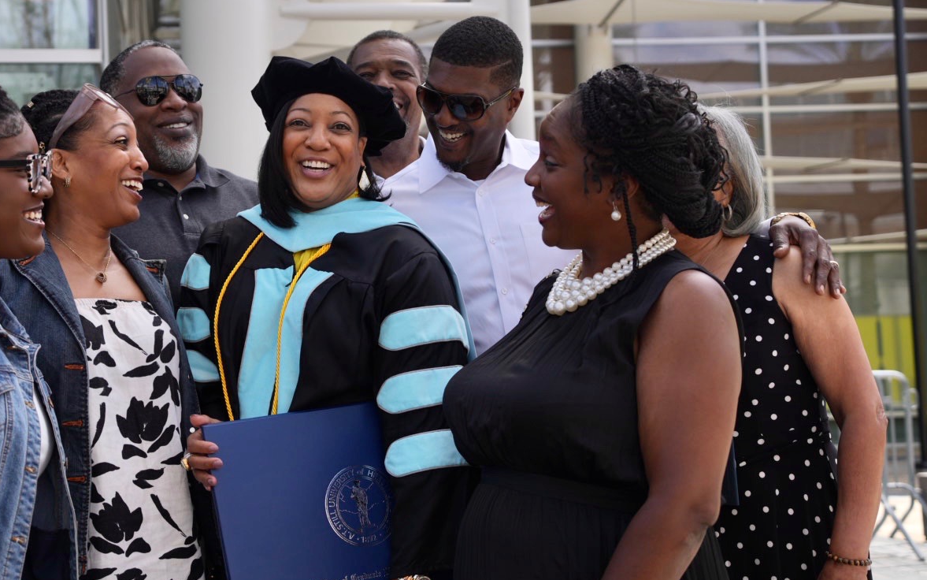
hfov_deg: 36.1
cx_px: 354
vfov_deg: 23.2
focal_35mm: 56
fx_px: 1415
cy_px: 285
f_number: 3.5
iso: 160
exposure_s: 1/1000
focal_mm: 40
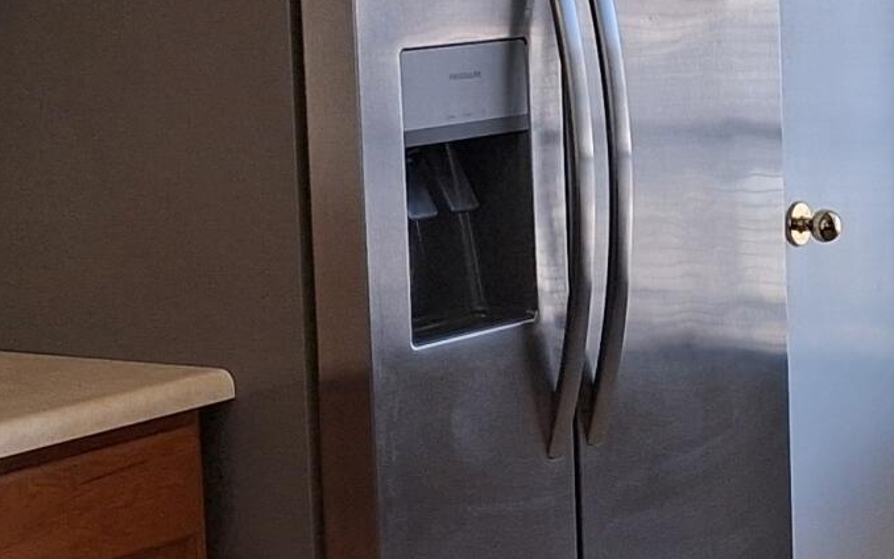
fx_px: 2973
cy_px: 293
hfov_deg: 16.8
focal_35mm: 122
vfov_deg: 10.7
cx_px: 824
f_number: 1.8
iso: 40
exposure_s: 1/120
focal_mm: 3.98
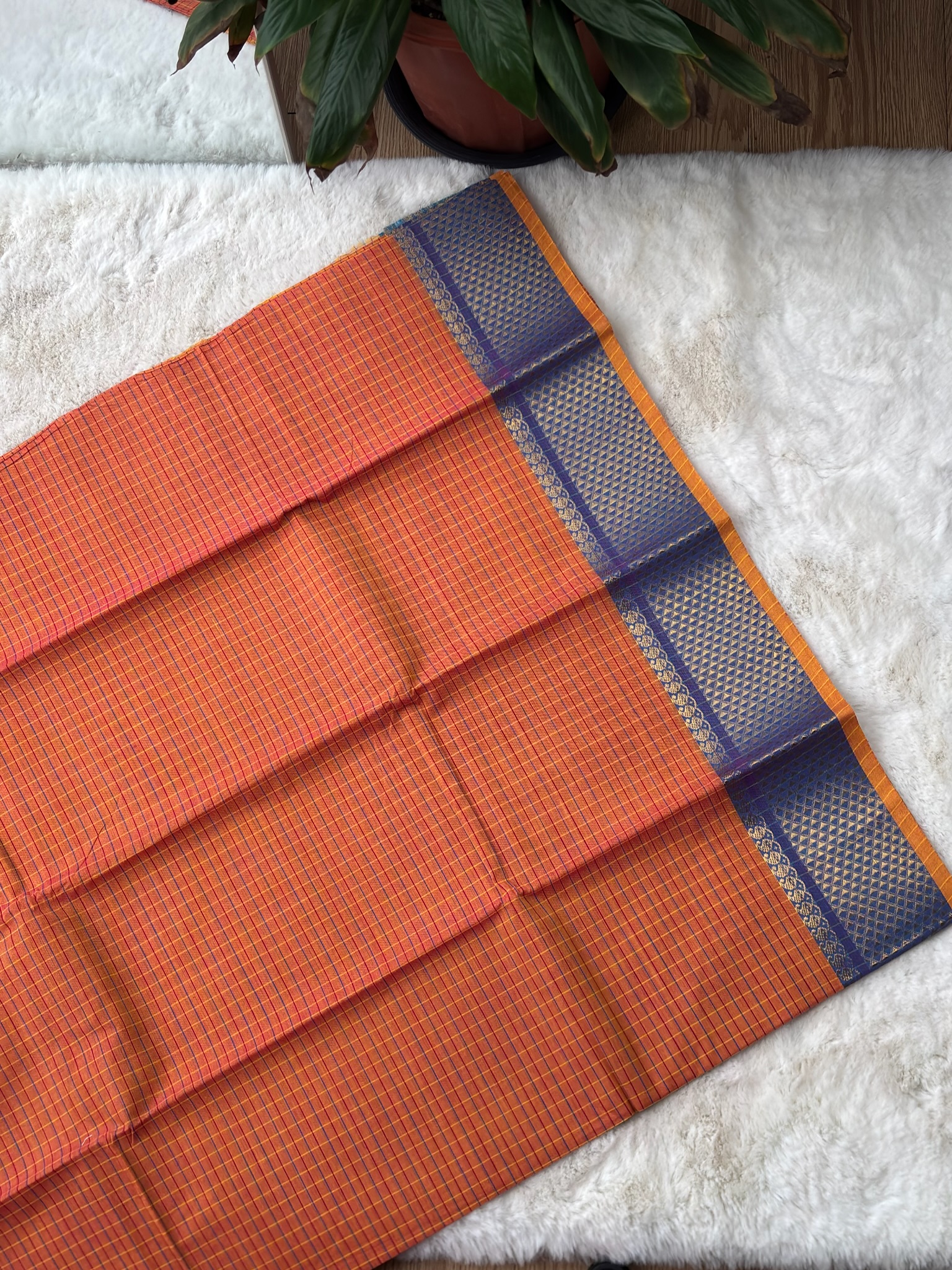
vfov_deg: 38.9
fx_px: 1797
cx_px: 476
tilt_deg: -74.2
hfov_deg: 29.7
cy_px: 635
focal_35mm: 49
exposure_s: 1/270
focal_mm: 5.96
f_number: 1.6
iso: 50
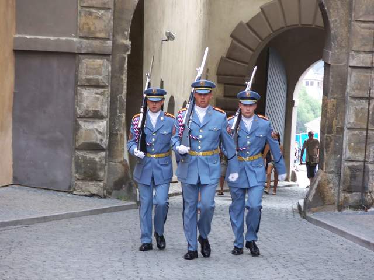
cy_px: 140
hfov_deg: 12.7
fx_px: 1685
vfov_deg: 9.5
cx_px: 187
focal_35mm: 156
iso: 200
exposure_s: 1/125
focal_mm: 32.9
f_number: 4
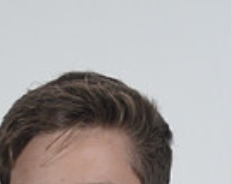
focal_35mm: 352
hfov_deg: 5.5
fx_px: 2405
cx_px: 59
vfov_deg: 4.3
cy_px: 485
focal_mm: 58
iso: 1600
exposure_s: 1/100
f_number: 5.6
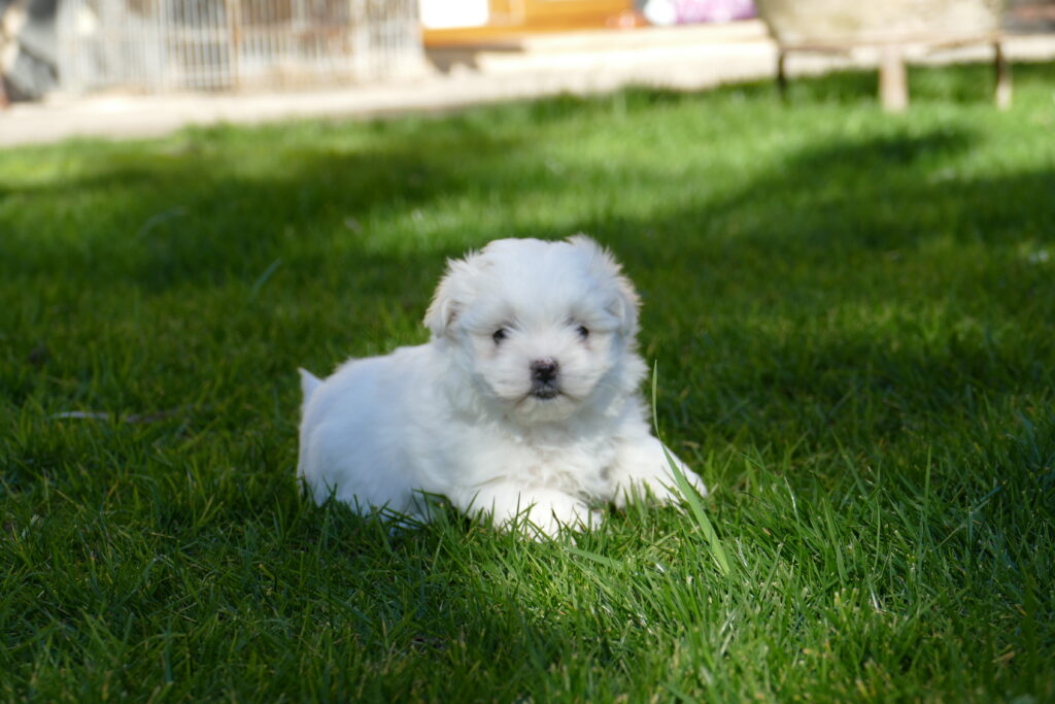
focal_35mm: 110
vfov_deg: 12.5
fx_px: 3224
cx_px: 528
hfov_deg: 18.6
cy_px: 352
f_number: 3.9
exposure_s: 1/400
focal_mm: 39.97
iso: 125
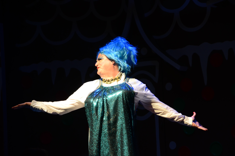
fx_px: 831
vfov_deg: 10.7
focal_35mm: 128
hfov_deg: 16.1
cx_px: 118
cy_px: 78
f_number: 5.6
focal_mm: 85
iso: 800
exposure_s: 1/50
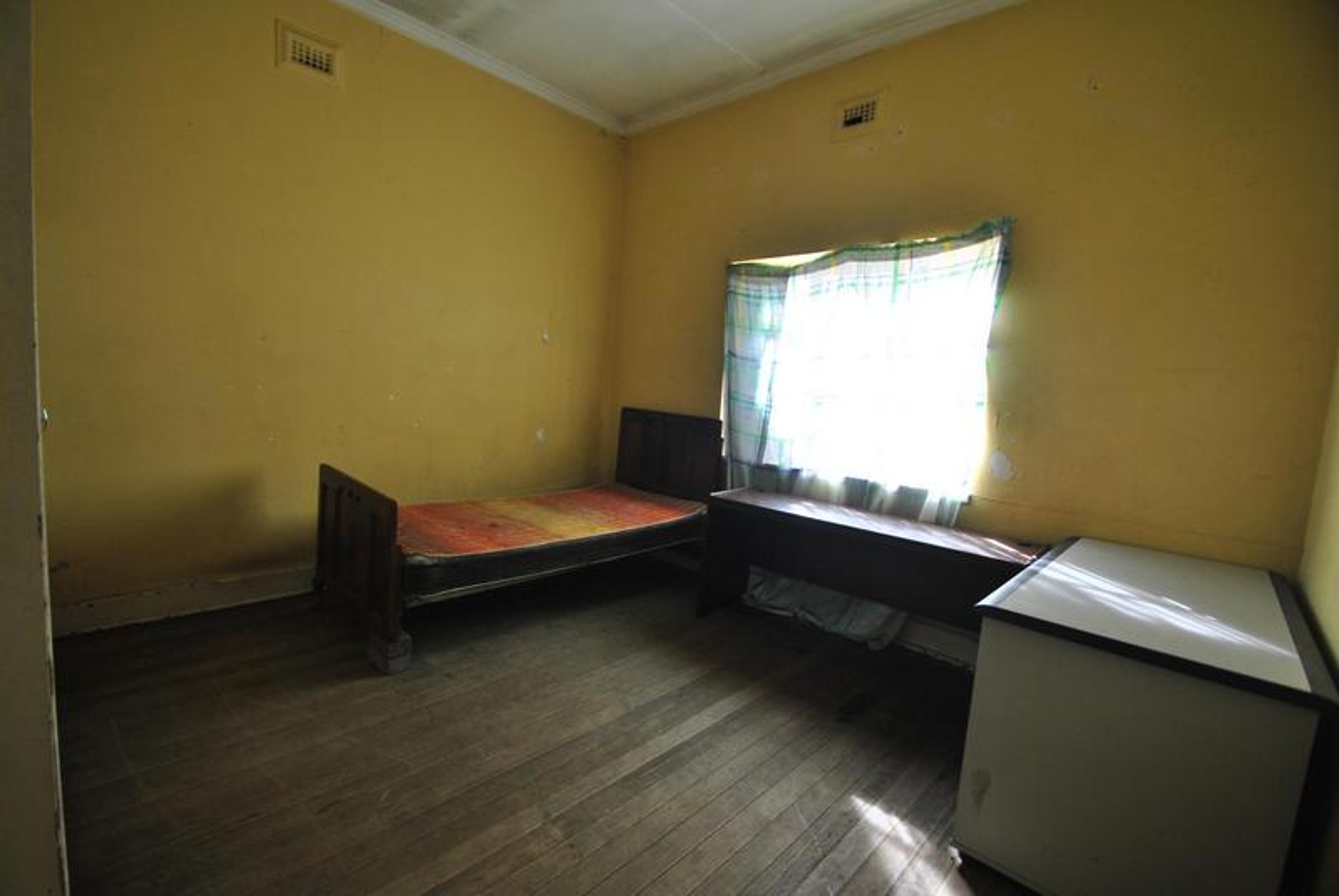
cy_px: 448
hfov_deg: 100.3
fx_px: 558
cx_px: 670
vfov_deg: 77.4
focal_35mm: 15
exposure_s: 1/60
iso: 200
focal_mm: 10
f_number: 4
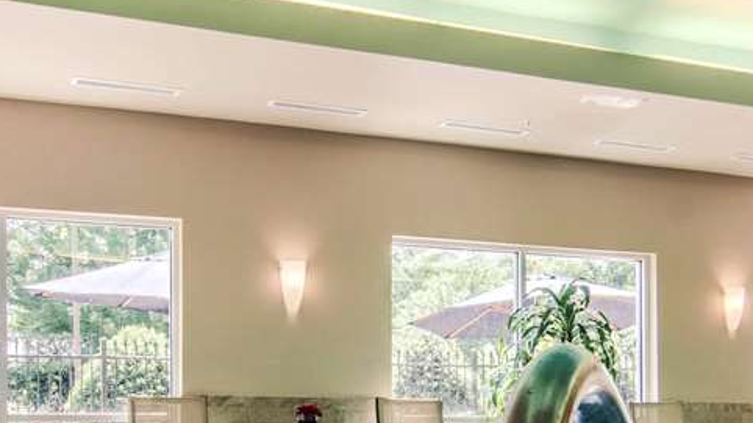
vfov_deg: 21.9
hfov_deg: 38.7
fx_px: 1071
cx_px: 413
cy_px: 380
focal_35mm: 54
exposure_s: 1/160
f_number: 9
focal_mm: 11
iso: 320
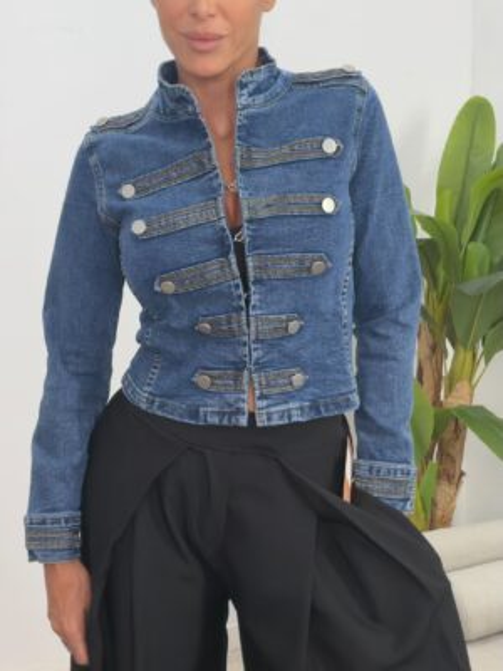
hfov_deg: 46.8
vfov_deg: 60.0
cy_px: 336
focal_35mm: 30
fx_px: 581
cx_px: 252
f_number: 1.9
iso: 100
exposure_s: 1/110
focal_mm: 2.71
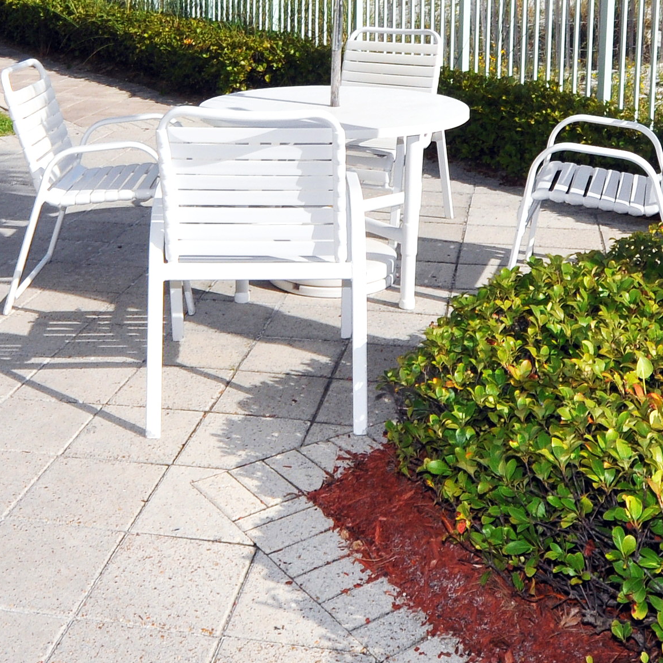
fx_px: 1018
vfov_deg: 34.2
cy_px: 74
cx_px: 298
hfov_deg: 36.0
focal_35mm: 47
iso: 200
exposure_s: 1/200
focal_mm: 10
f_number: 14
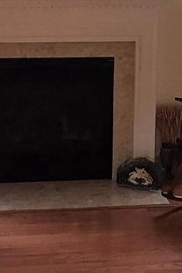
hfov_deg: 13.7
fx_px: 758
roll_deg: -0.1
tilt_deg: -7.3
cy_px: 21
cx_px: 90
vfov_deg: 20.0
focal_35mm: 100
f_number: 2.2
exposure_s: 1/30
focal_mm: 4.15
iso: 80
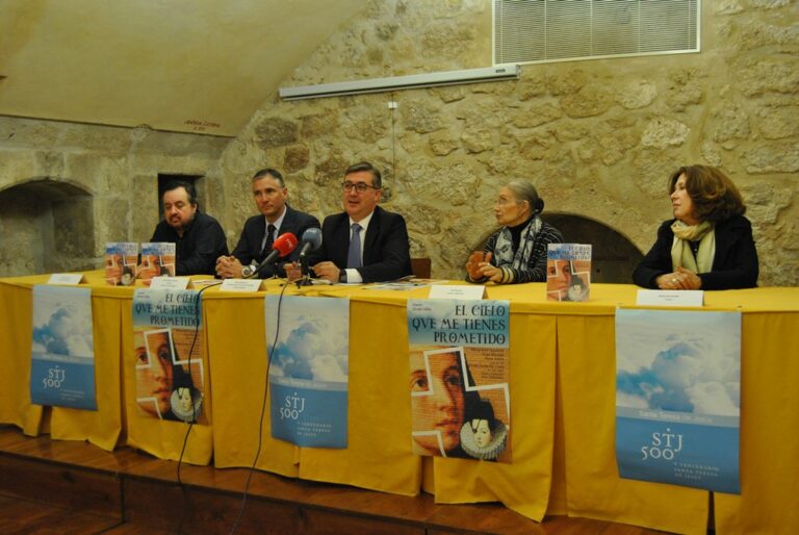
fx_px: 867
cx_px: 400
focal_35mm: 39
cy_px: 268
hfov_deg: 49.5
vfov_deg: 34.3
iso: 720
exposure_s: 1/30
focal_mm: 26
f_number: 4
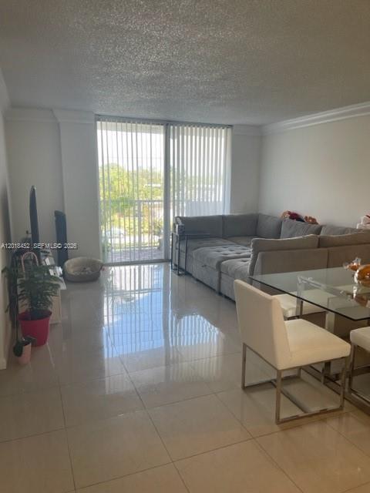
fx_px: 371
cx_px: 185
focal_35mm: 26
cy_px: 246
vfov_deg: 67.3
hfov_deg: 53.1
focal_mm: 5.1
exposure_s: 1/168
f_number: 1.6
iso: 32
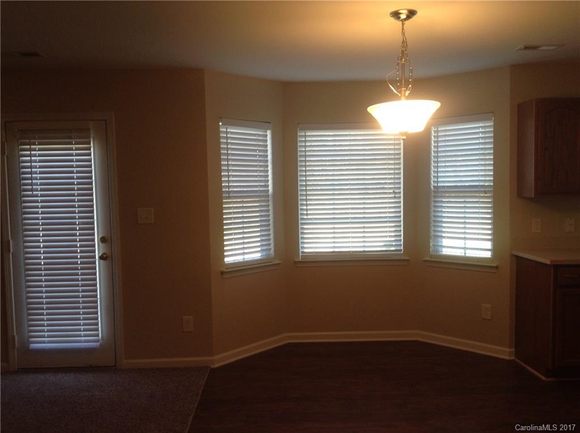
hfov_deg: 55.4
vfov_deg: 42.8
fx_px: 552
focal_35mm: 33
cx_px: 290
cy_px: 216
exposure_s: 1/24
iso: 40
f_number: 2.4
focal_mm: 3.3
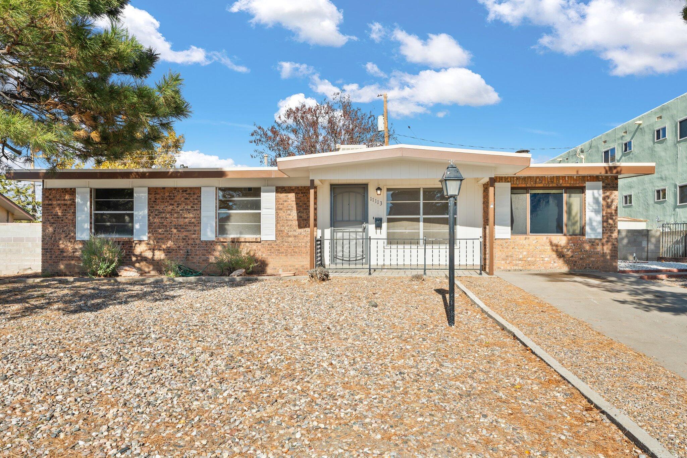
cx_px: 344
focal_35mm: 25
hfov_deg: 71.5
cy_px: 229
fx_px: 477
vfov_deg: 51.3
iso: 320
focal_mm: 25
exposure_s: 1/320
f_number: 9
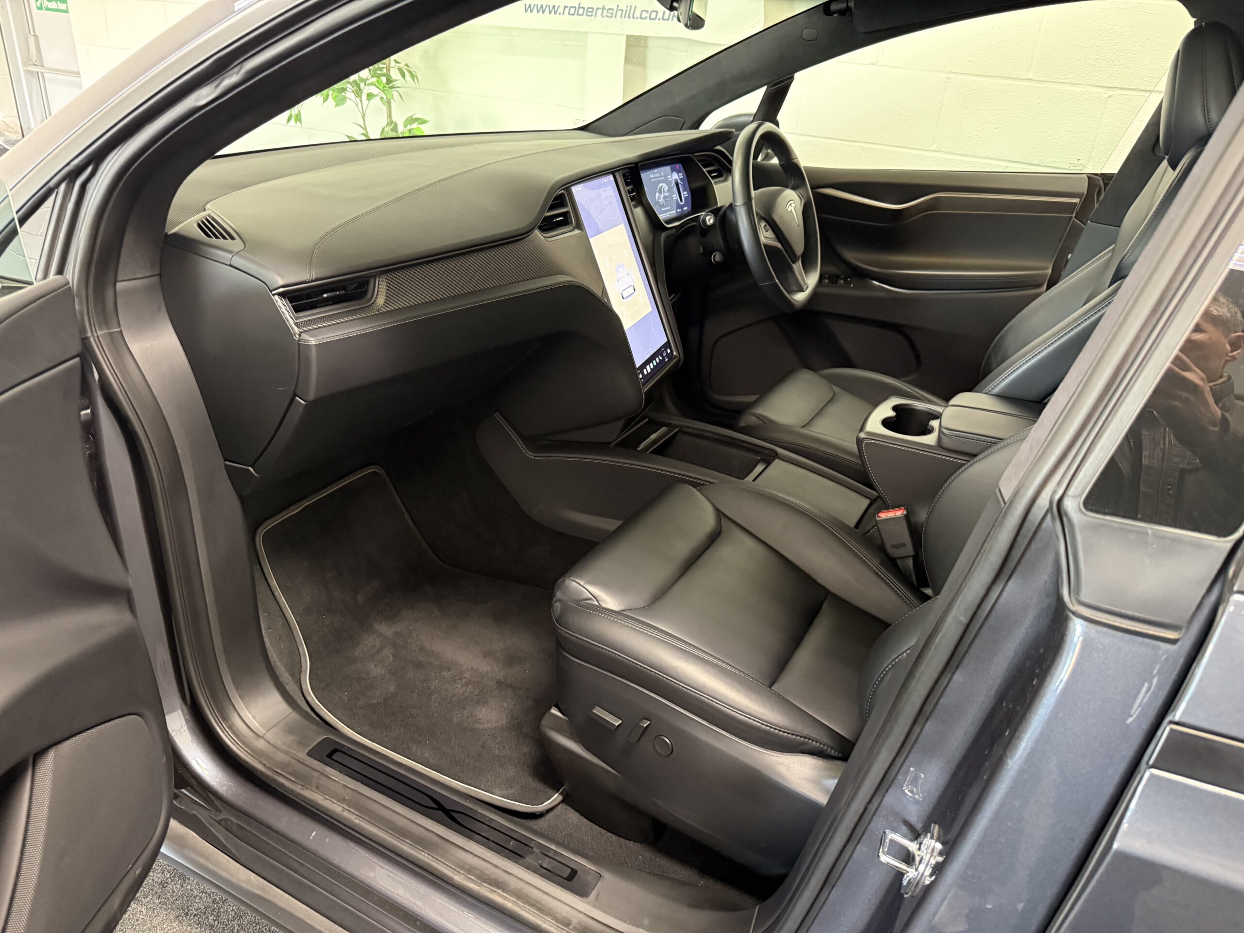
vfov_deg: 56.8
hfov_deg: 71.6
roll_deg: -4.6
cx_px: 622
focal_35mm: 24
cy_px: 466
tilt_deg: -25.1
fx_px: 862
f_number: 1.78
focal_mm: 6.76
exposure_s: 1/33
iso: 800
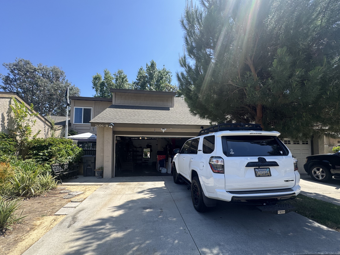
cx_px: 170
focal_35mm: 16
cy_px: 144
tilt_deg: +2.1
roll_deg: -0.9
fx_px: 157
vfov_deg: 77.7
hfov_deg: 94.5
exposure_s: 1/664
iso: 40
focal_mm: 2.22
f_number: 2.2
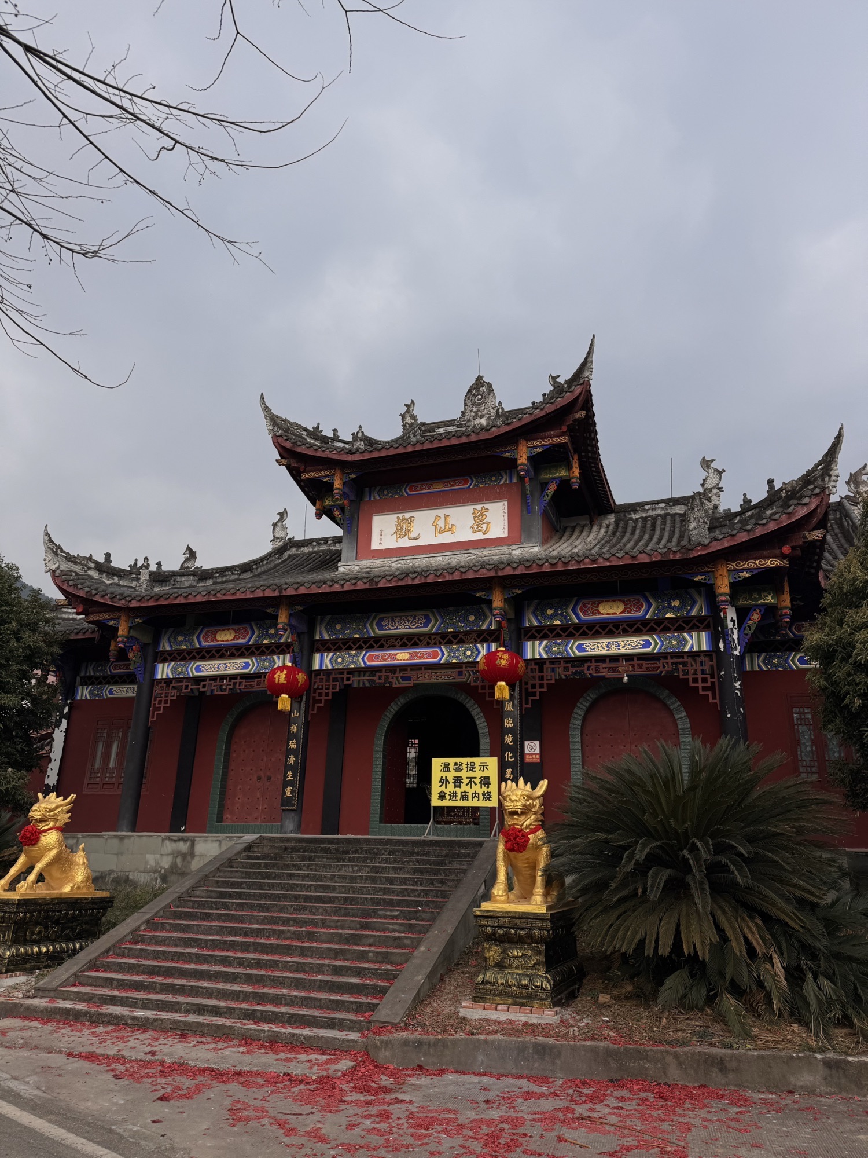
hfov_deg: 56.8
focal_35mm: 24
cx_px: 434
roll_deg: -1.2
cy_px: 579
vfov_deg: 71.6
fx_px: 802
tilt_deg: +18.4
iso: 80
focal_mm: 6.76
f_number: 1.78
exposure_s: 1/2174
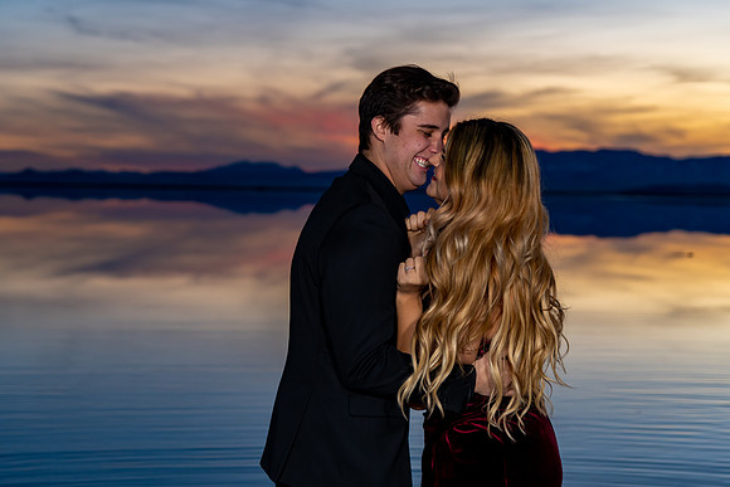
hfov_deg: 25.6
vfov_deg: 17.2
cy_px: 221
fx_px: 1609
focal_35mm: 79
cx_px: 371
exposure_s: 1/100
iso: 500
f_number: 4
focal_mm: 70
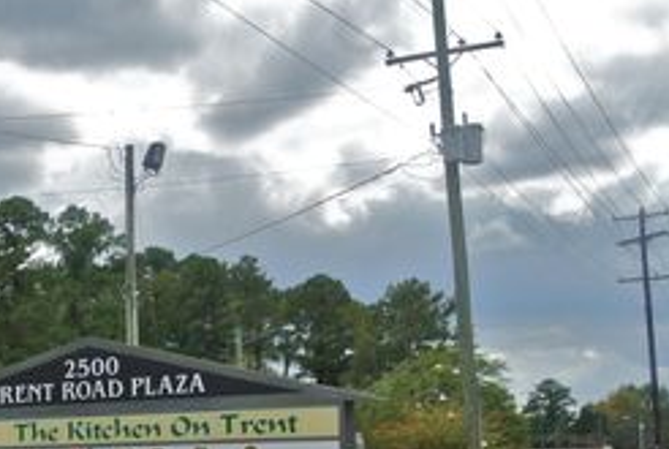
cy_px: 388
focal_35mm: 71
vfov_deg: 19.0
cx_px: 11
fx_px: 1322
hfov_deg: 26.9
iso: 400
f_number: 5.6
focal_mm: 13
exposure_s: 1/1600
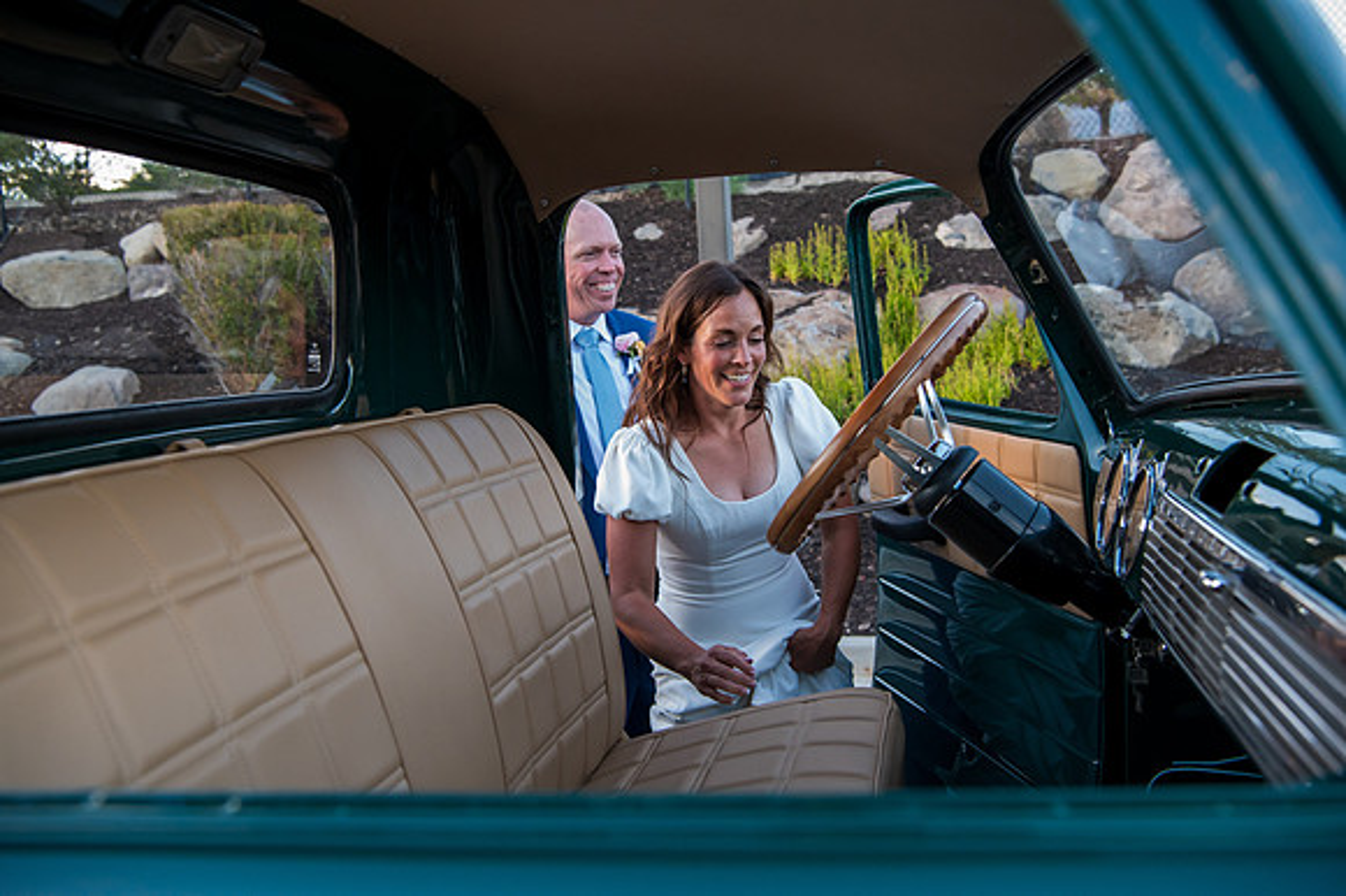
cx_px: 673
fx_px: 1270
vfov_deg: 38.8
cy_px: 448
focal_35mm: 34
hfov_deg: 55.8
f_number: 5
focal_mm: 34
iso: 3200
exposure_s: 1/320
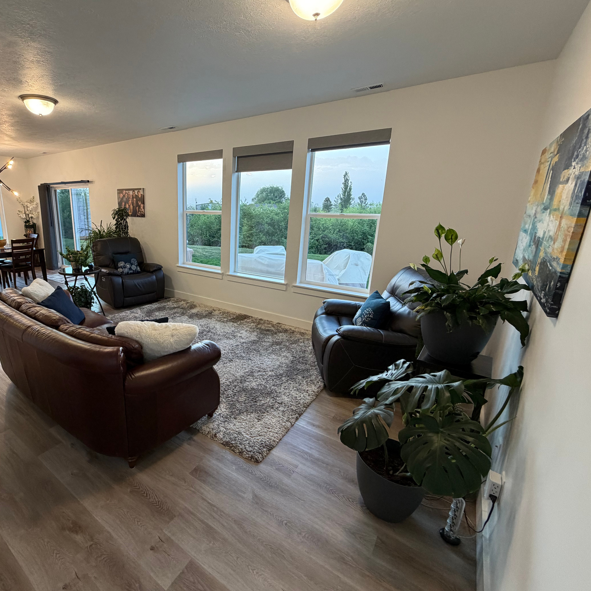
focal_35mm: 17
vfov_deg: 84.0
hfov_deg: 81.4
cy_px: 288
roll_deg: -0.2
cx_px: 202
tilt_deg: -14.7
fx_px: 328
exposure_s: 1/60
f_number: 2.2
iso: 250
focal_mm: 2.22
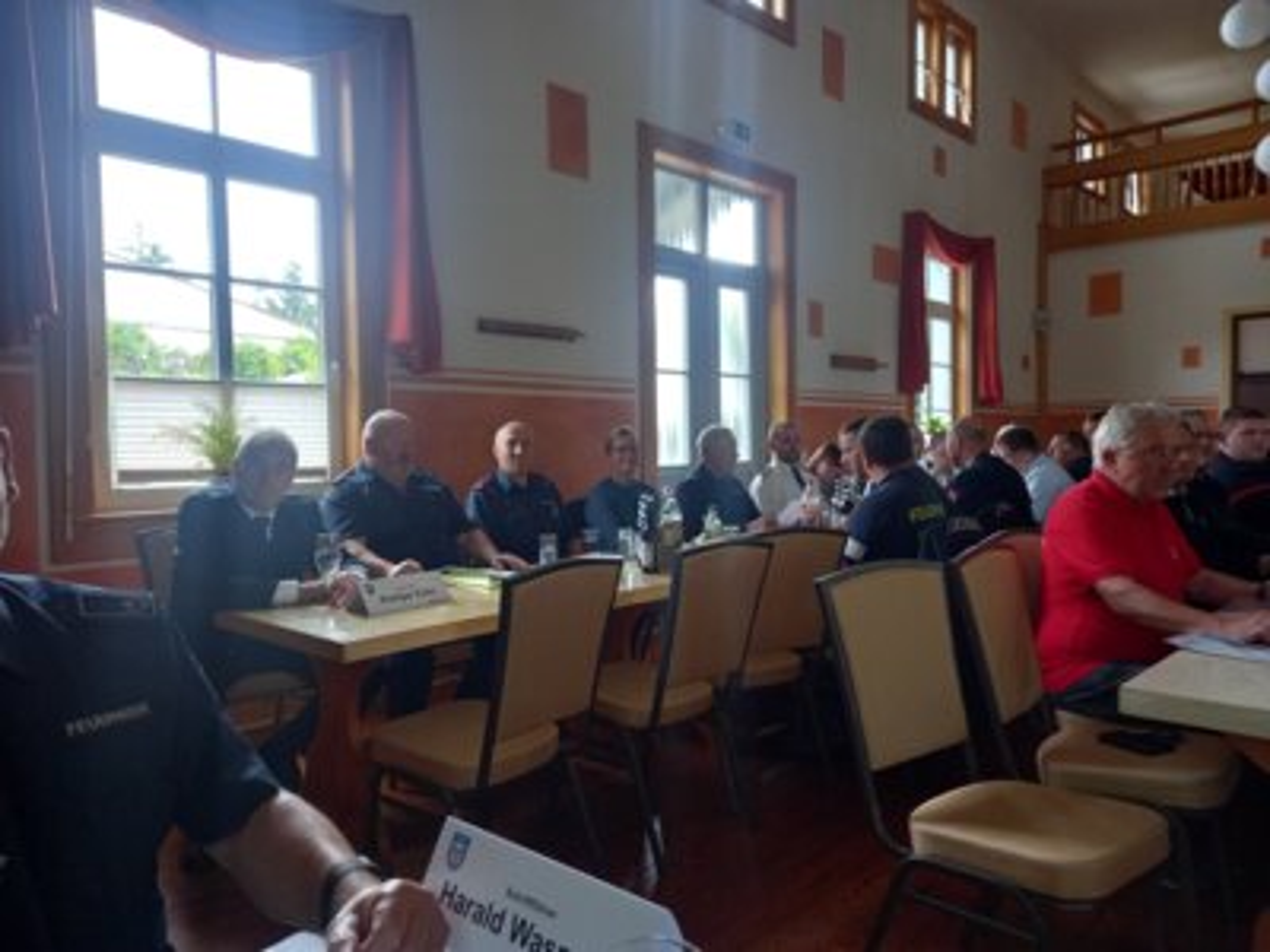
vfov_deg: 54.9
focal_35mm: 25
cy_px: 476
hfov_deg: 69.4
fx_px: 917
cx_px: 635
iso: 200
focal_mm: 4.6
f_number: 2
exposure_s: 1/33
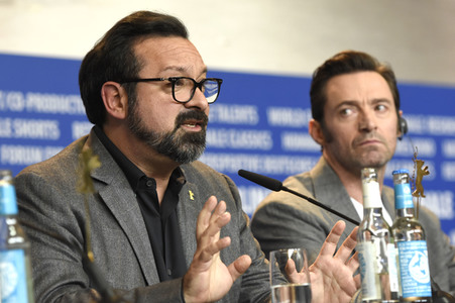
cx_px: 228
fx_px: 2557
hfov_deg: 10.2
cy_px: 152
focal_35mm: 202
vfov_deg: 6.8
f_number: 3.5
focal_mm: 135
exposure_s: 1/400
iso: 1250
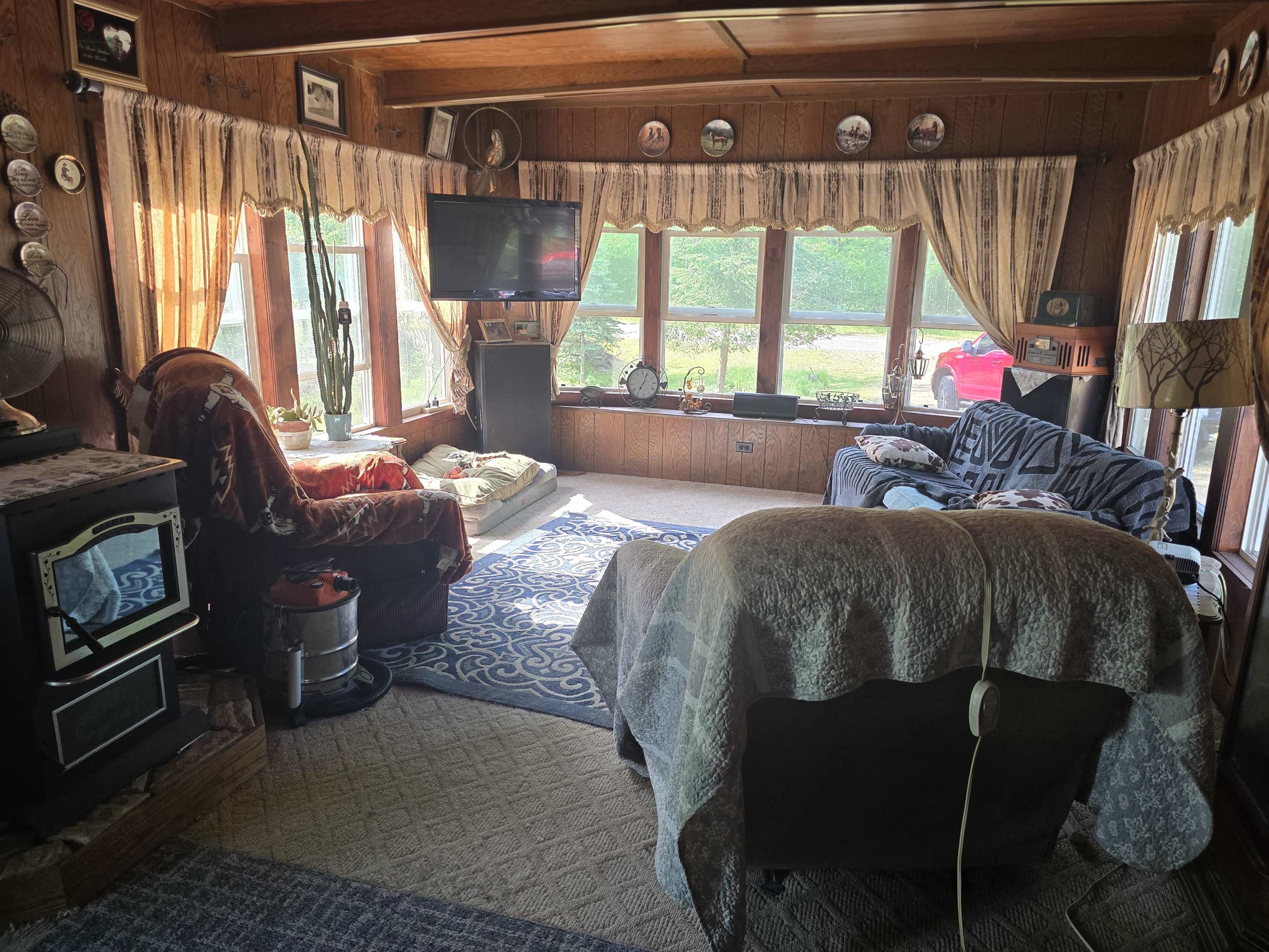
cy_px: 476
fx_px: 843
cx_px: 634
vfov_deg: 58.9
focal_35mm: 23
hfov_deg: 73.9
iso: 160
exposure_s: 1/180
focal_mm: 6.3
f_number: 1.7
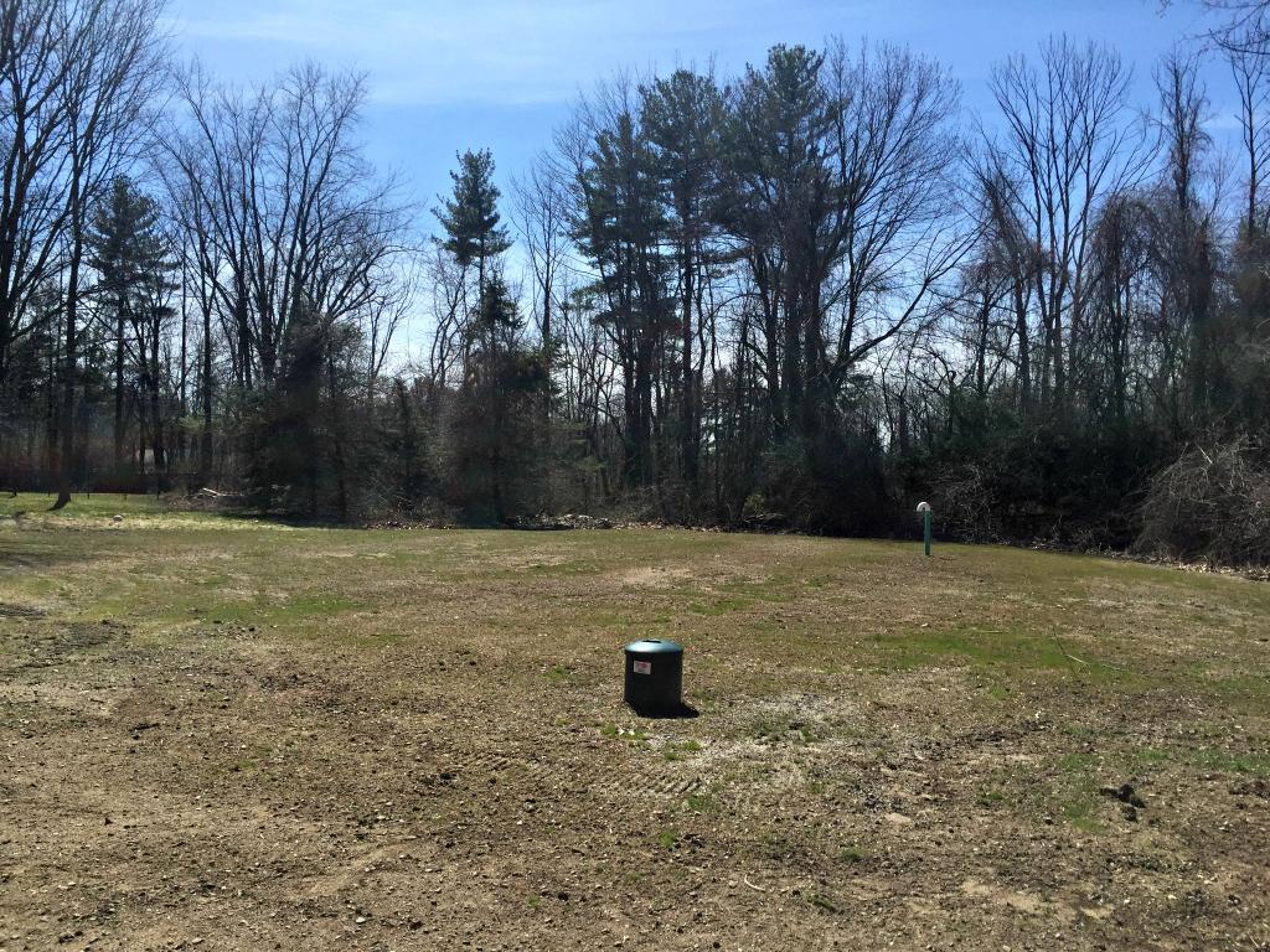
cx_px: 635
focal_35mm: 29
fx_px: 1064
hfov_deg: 61.7
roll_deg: +1.0
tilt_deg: -0.7
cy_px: 476
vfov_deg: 48.2
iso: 32
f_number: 2.2
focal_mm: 4.15
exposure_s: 1/2326
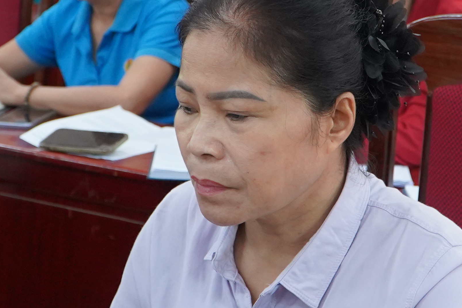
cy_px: 148
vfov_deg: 14.3
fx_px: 1232
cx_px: 272
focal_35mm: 96
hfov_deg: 21.2
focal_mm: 26
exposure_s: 1/160
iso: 2000
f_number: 4
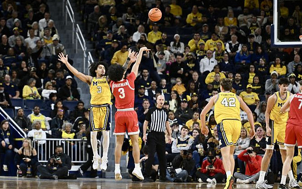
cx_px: 151
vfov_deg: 8.0
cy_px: 92
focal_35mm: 164
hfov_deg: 12.8
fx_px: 1350
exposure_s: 1/1250
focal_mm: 160
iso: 2500
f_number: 2.8
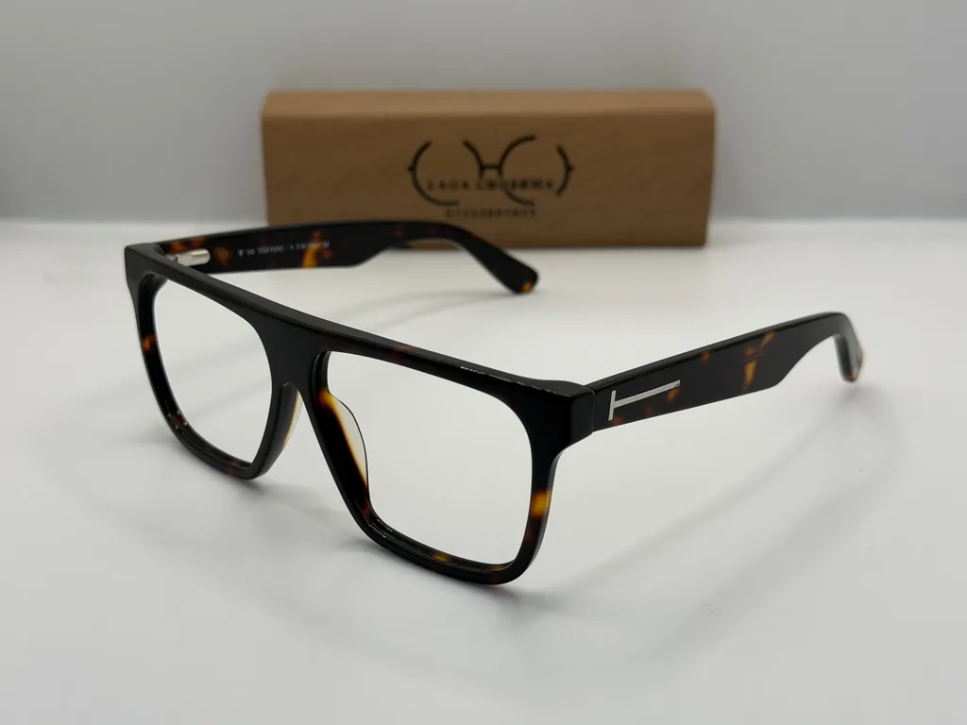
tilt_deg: -22.1
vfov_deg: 30.3
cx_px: 484
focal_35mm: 48
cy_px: 362
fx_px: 1341
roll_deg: +0.9
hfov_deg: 39.7
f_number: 1.78
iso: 64
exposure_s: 1/437
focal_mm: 6.76
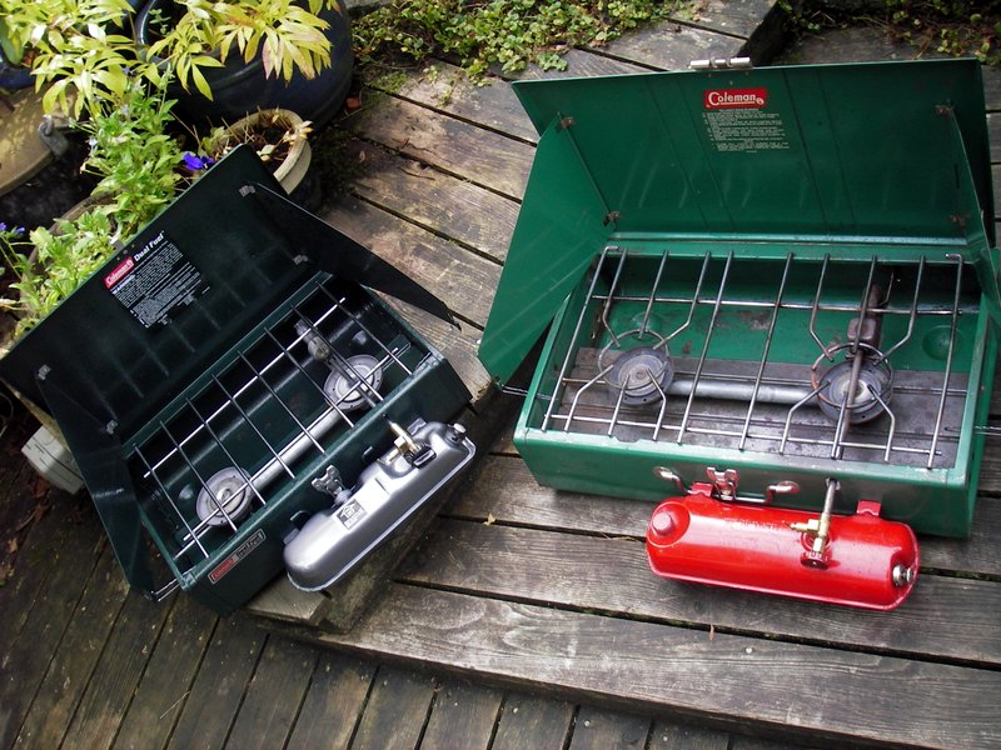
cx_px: 500
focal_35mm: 38
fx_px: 1099
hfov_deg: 49.0
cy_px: 375
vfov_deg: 37.7
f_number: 3.3
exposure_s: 1/30
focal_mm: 6.3
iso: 50
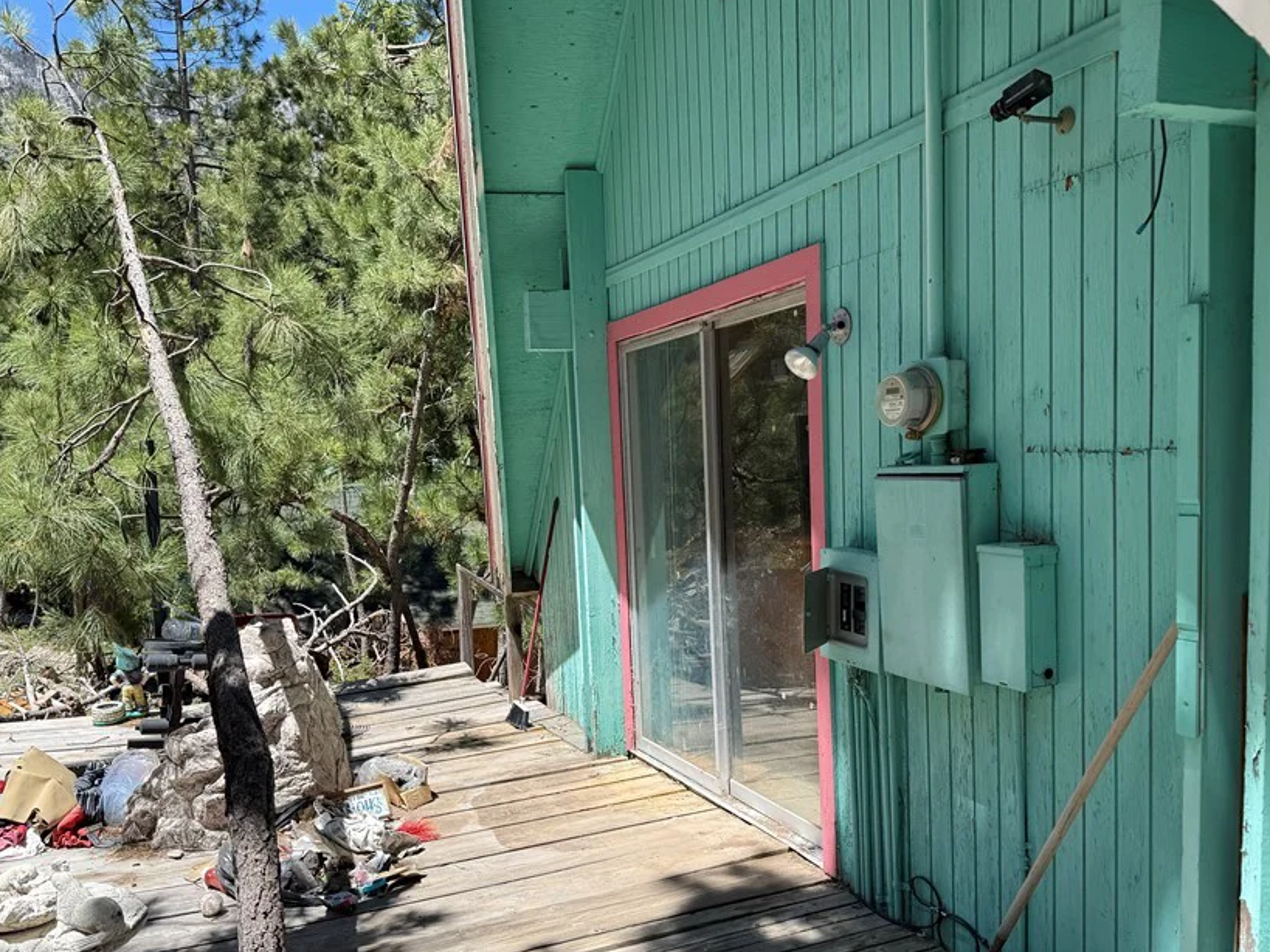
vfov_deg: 46.5
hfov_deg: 59.9
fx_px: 1100
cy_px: 571
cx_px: 578
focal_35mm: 30
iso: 80
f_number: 1.78
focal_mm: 6.76
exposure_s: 1/2232
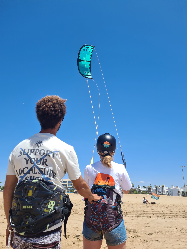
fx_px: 187
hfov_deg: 53.1
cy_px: 124
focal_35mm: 26
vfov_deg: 67.3
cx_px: 94
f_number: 1.8
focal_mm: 5.4
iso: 50
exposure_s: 1/2560
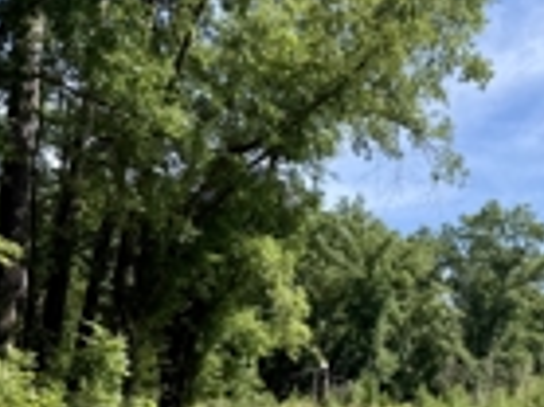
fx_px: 1083
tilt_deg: +8.7
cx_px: 704
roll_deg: -1.4
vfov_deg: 20.6
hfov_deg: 24.6
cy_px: 403
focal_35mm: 69
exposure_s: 1/3953
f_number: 1.78
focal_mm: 6.76
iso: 80
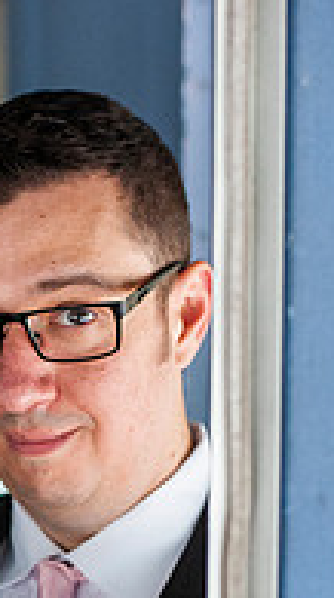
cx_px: 20
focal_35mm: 121
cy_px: 656
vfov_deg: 17.2
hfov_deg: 9.9
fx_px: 1914
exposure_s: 1/1250
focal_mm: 50
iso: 2500
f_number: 2.8
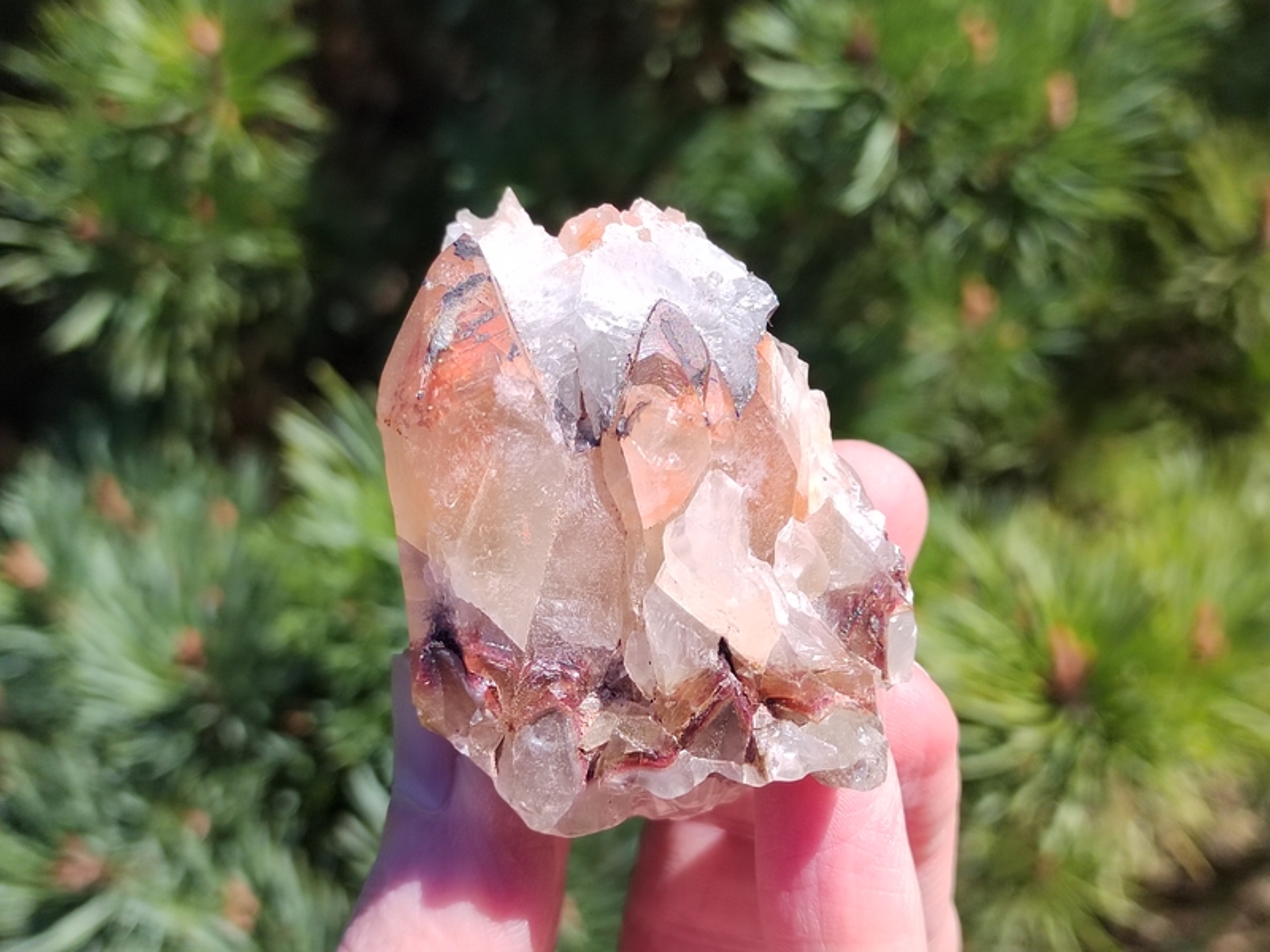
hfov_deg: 41.2
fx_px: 1688
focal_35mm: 46
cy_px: 476
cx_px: 635
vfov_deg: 31.5
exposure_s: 1/1703
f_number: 1.9
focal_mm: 5.52
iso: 291
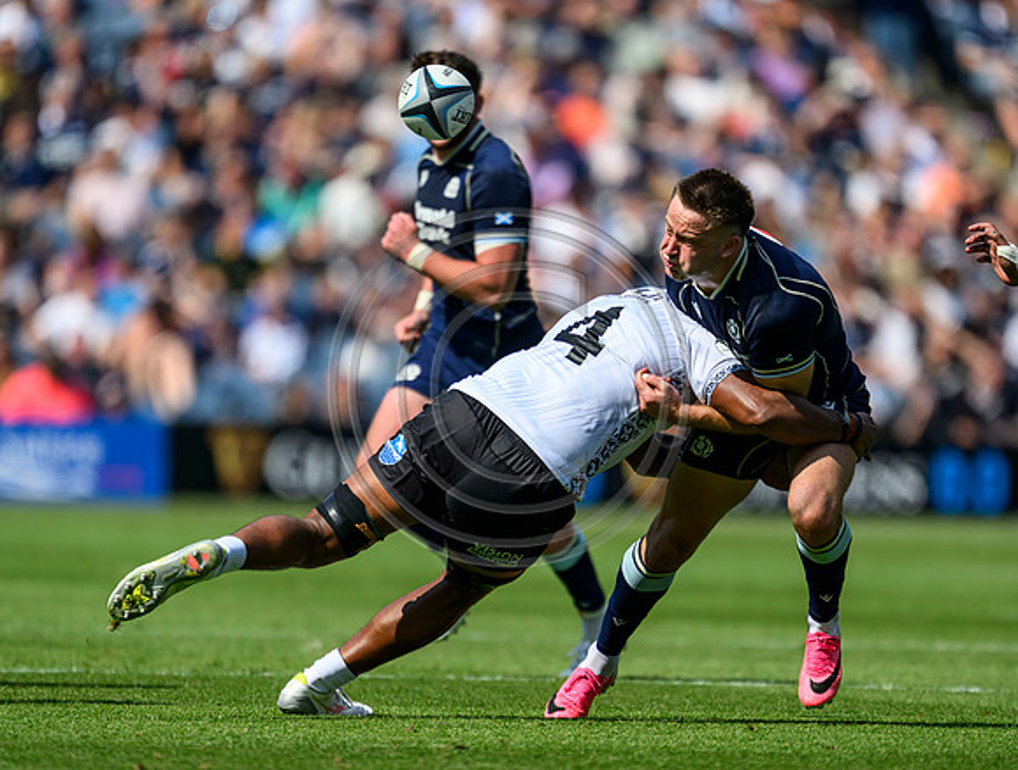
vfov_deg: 2.0
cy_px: 409
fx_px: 22137
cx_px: 564
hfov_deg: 2.6
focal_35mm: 750
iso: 250
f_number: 4
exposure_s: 1/2000
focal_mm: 560
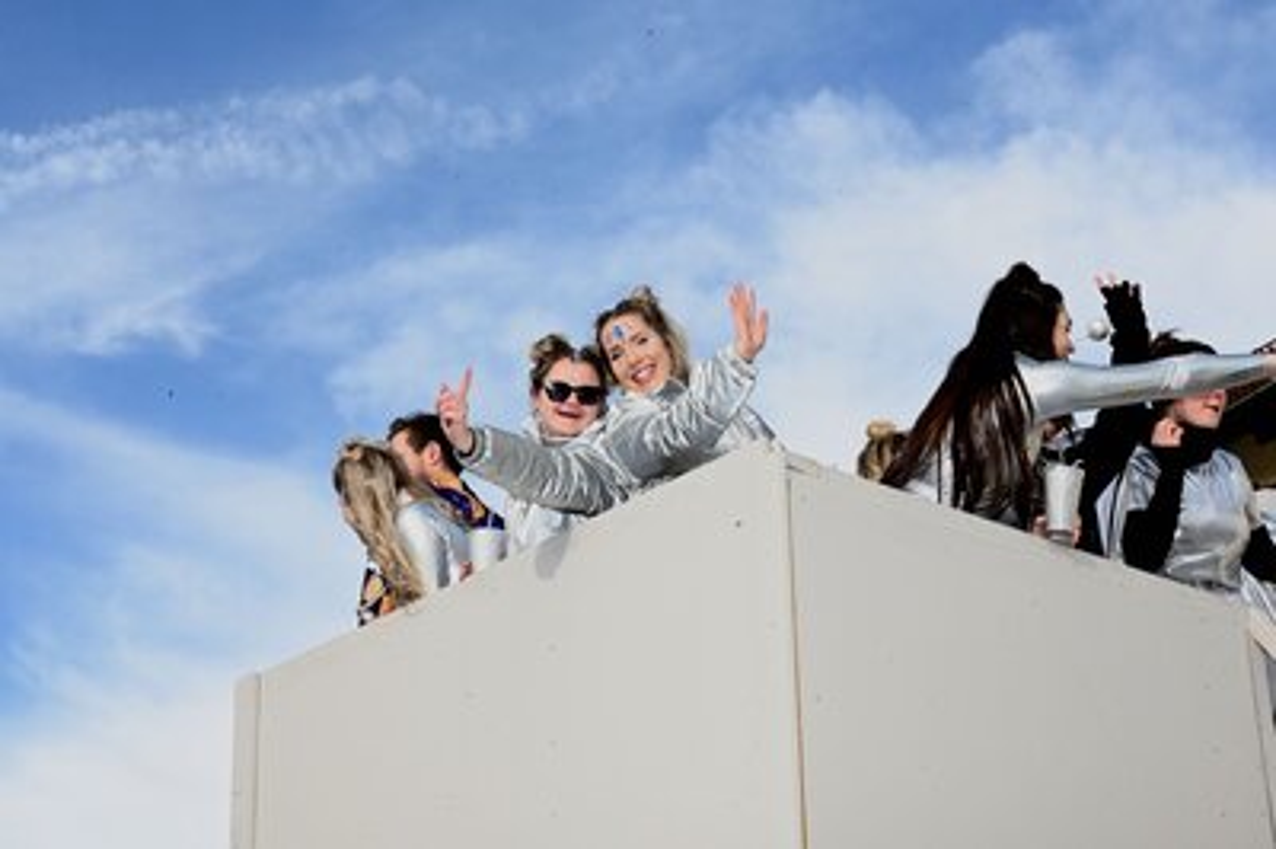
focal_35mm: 70
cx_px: 638
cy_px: 424
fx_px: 2479
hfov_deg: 28.9
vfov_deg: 19.4
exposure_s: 1/200
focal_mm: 70
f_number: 22
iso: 1000
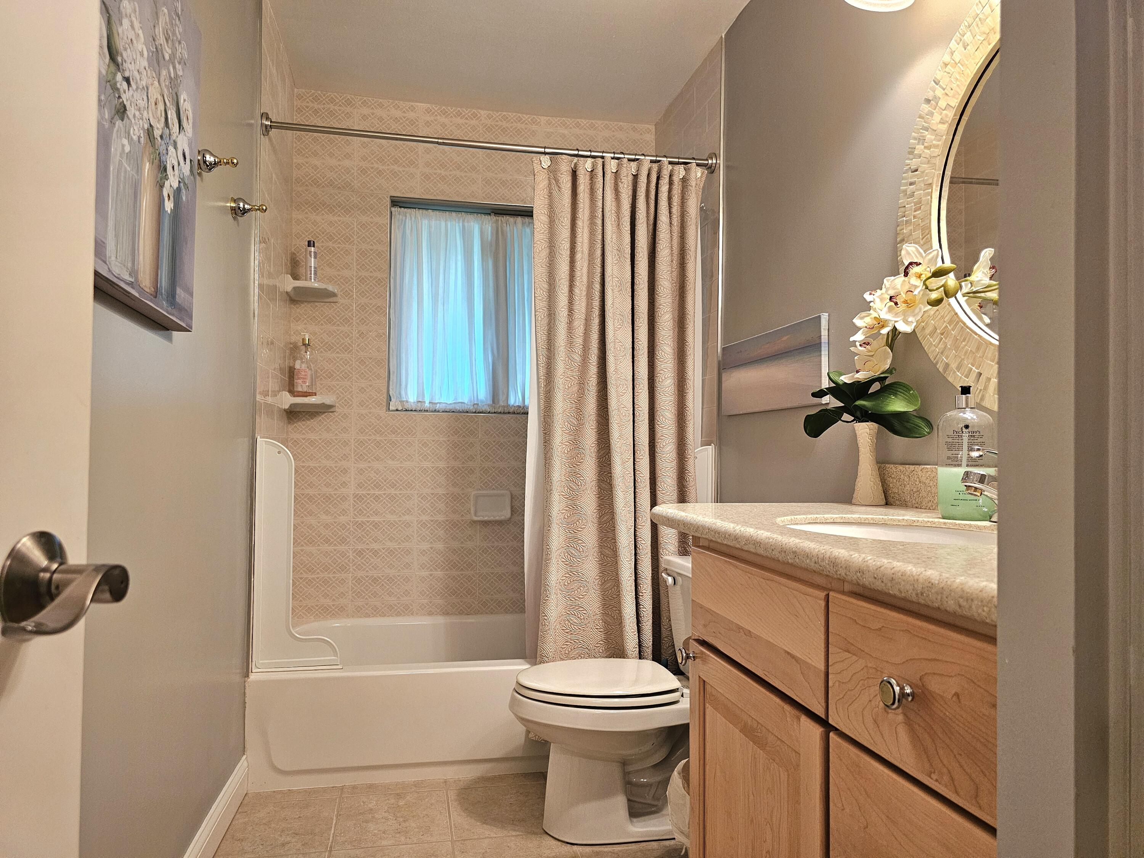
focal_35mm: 23
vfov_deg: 58.9
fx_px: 760
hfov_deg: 73.9
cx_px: 572
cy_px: 429
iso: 400
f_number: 1.7
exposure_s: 1/120
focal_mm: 6.3
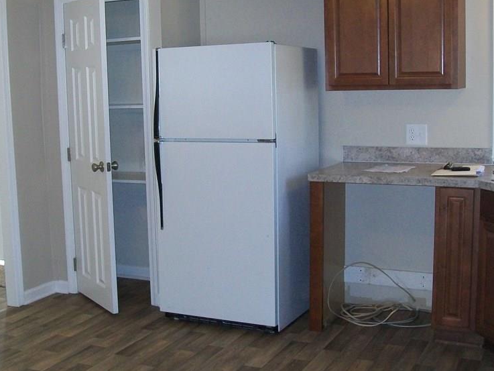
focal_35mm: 50
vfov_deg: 29.1
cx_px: 168
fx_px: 714
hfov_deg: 37.8
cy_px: 169
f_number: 2.7
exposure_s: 1/60
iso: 160
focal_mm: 6
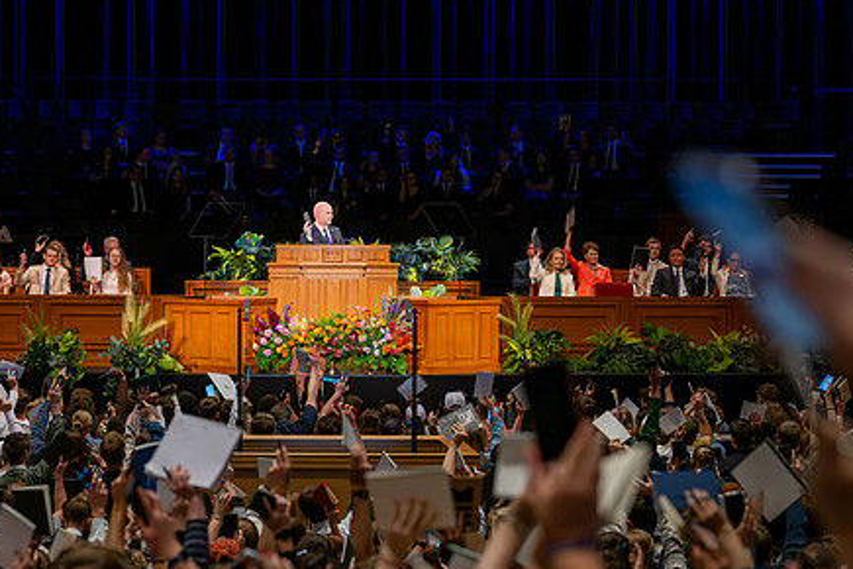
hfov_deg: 15.4
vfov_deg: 10.3
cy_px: 260
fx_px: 3151
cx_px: 345
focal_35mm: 133
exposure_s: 1/320
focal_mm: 98
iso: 1600
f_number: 4
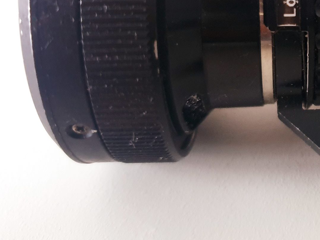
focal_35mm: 62
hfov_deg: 27.8
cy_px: 36
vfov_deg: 23.2
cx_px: 371
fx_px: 573
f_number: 1.5
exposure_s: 1/50
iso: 250
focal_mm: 4.3
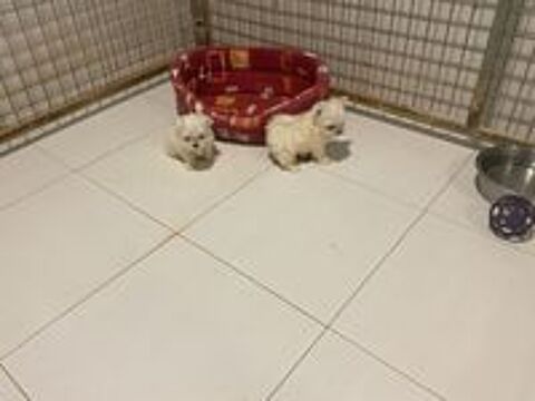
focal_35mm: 29
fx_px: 448
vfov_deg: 48.2
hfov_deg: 61.7
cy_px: 200
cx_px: 268
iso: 80
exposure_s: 1/50
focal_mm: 3
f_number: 1.8
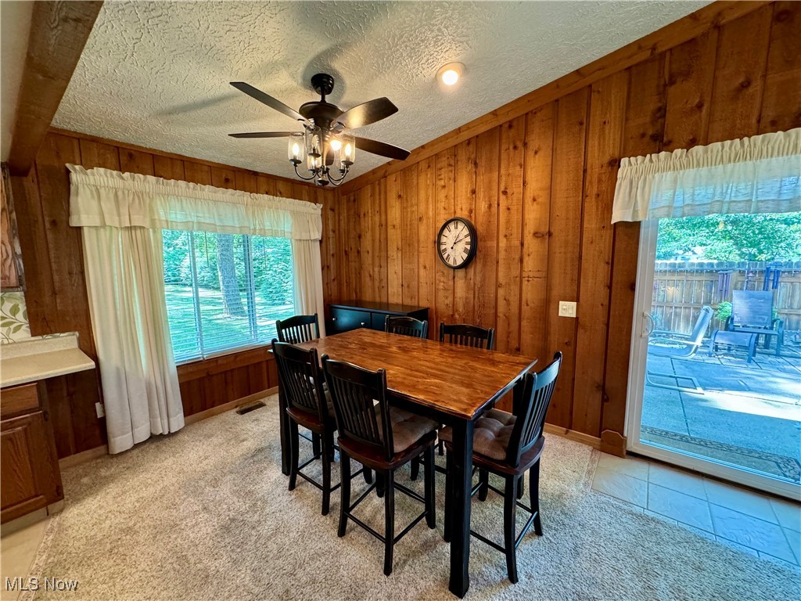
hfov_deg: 102.1
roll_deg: +0.3
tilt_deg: -7.8
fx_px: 324
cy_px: 300
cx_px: 400
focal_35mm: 14
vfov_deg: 85.7
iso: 400
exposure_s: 1/60
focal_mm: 2.22
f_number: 2.2
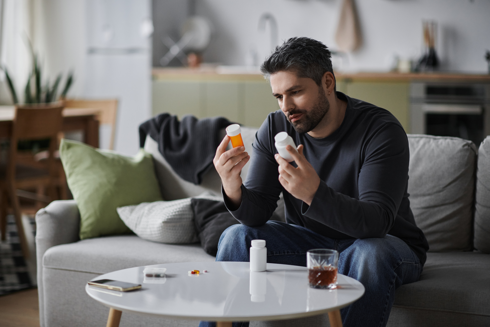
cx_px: 245
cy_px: 164
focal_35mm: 85
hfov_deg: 23.9
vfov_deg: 16.1
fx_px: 1157
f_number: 1.8
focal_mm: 85
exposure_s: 1/200
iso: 800
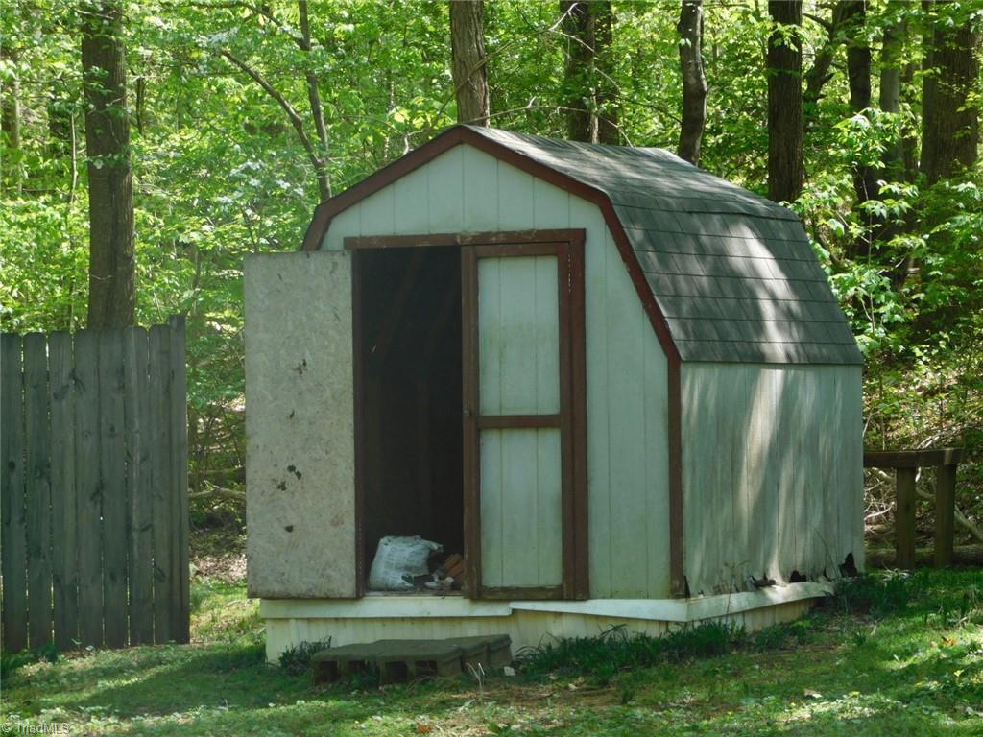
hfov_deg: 13.3
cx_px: 492
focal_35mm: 148
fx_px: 4203
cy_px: 368
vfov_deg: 10.0
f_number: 5.1
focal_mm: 26.3
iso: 125
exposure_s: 1/80
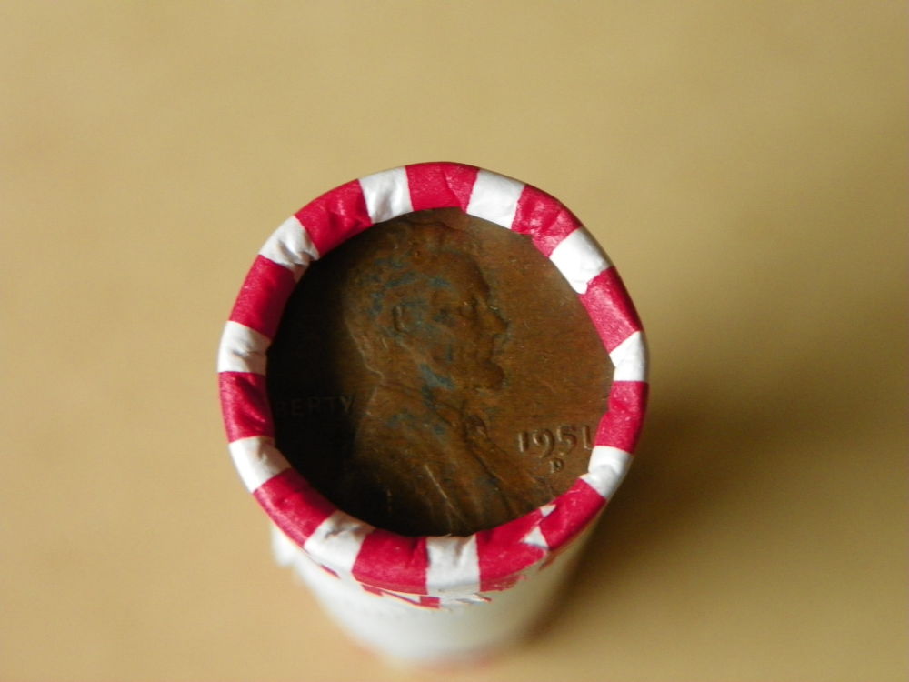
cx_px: 454
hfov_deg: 23.6
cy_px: 341
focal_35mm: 83
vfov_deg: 17.8
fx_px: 2180
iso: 200
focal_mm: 14.7
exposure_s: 1/40
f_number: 4
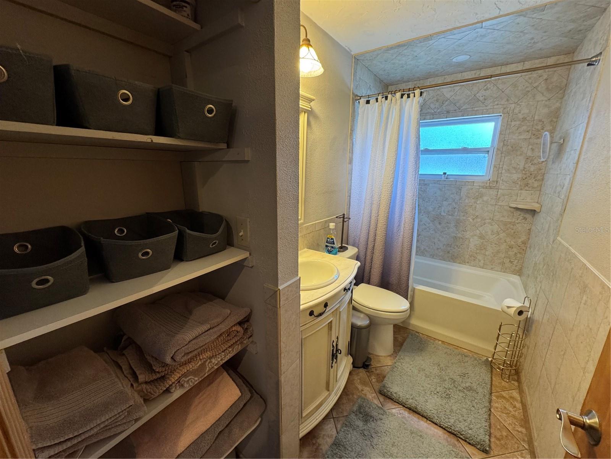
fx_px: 247
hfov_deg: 102.1
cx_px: 306
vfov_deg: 85.7
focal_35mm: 14
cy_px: 230
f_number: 2.2
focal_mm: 2.22
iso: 250
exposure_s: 1/60
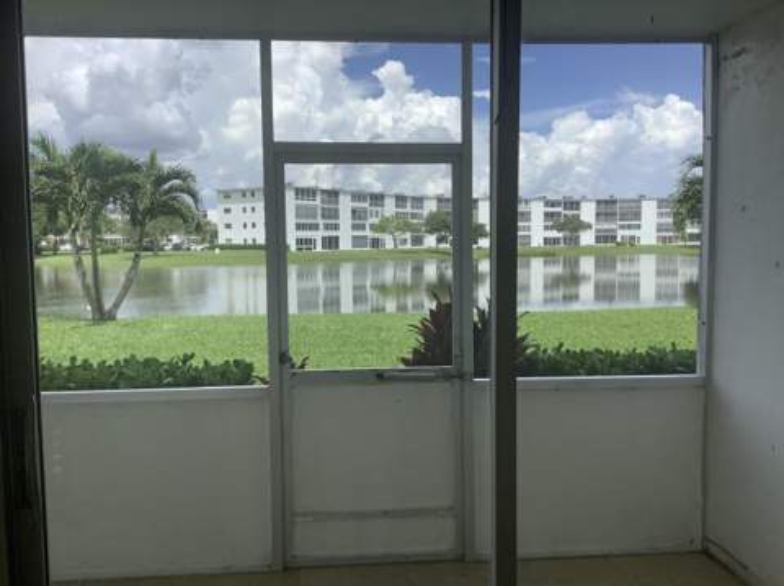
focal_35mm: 31
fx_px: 701
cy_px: 293
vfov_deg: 45.4
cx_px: 392
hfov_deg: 58.4
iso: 25
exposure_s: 1/970
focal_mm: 3.3
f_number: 2.4
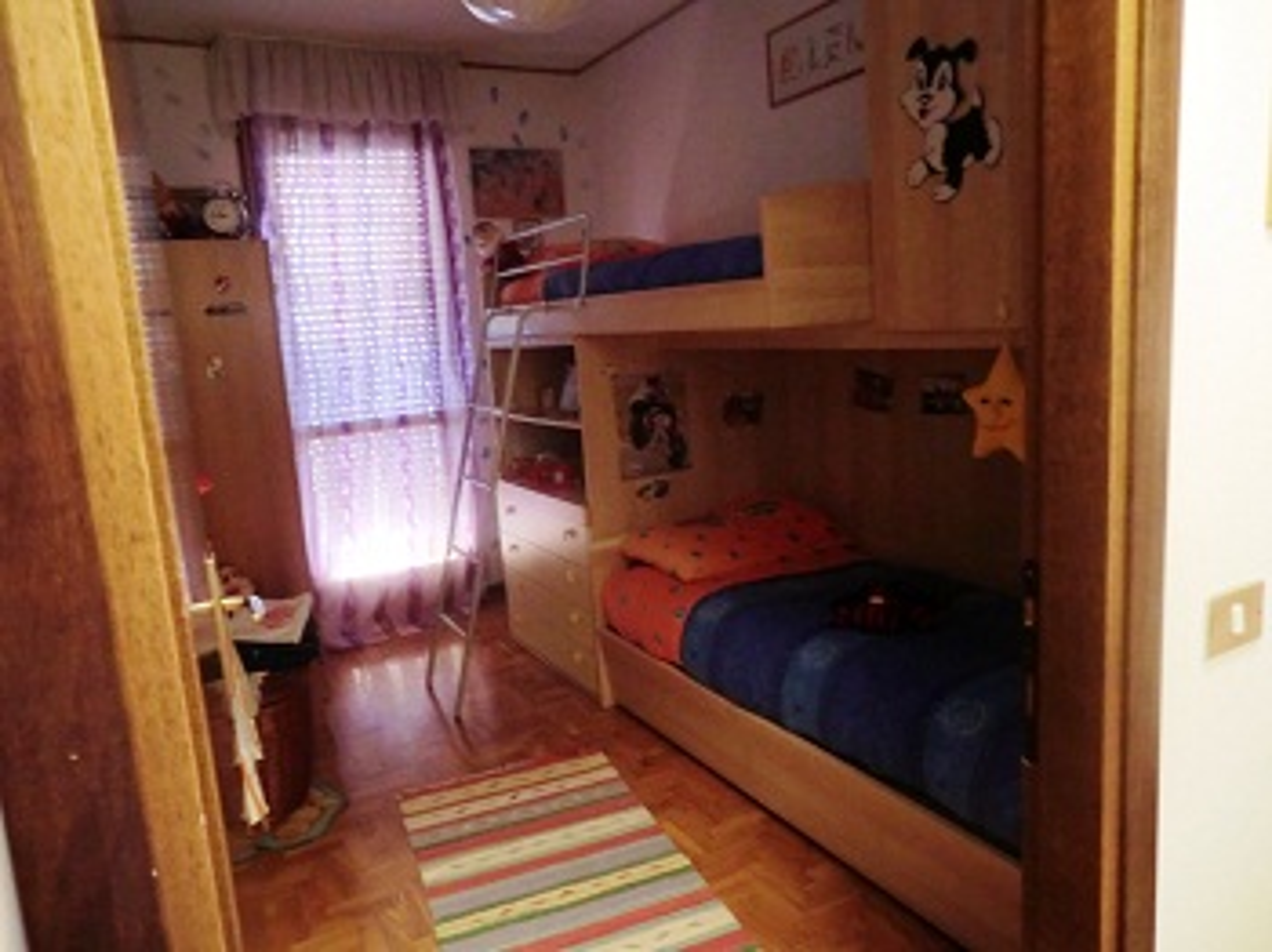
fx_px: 881
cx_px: 636
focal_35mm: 24
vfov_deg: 56.8
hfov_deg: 71.6
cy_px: 476
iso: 400
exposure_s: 1/4
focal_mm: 4.3
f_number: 3.2
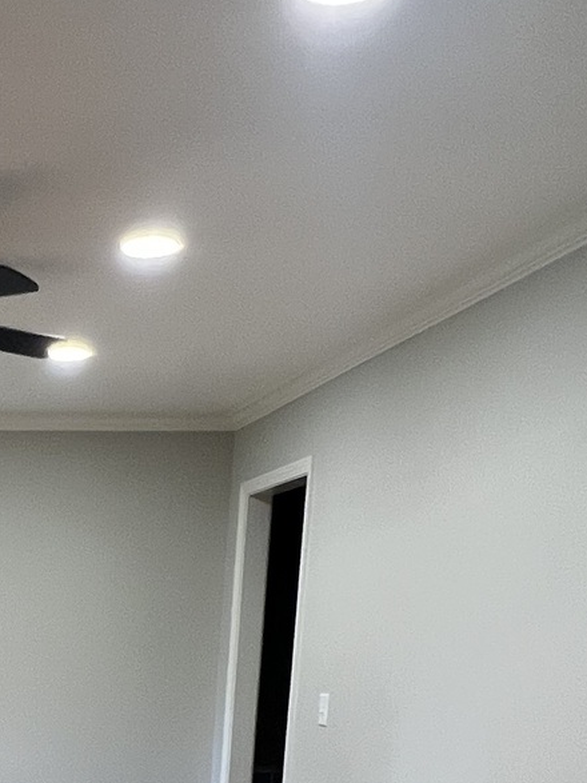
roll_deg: -0.1
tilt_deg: -10.7
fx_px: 1154
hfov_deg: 25.0
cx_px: -161
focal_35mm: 51
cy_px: 888
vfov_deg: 32.4
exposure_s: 1/120
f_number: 1.8
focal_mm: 1.57
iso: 250
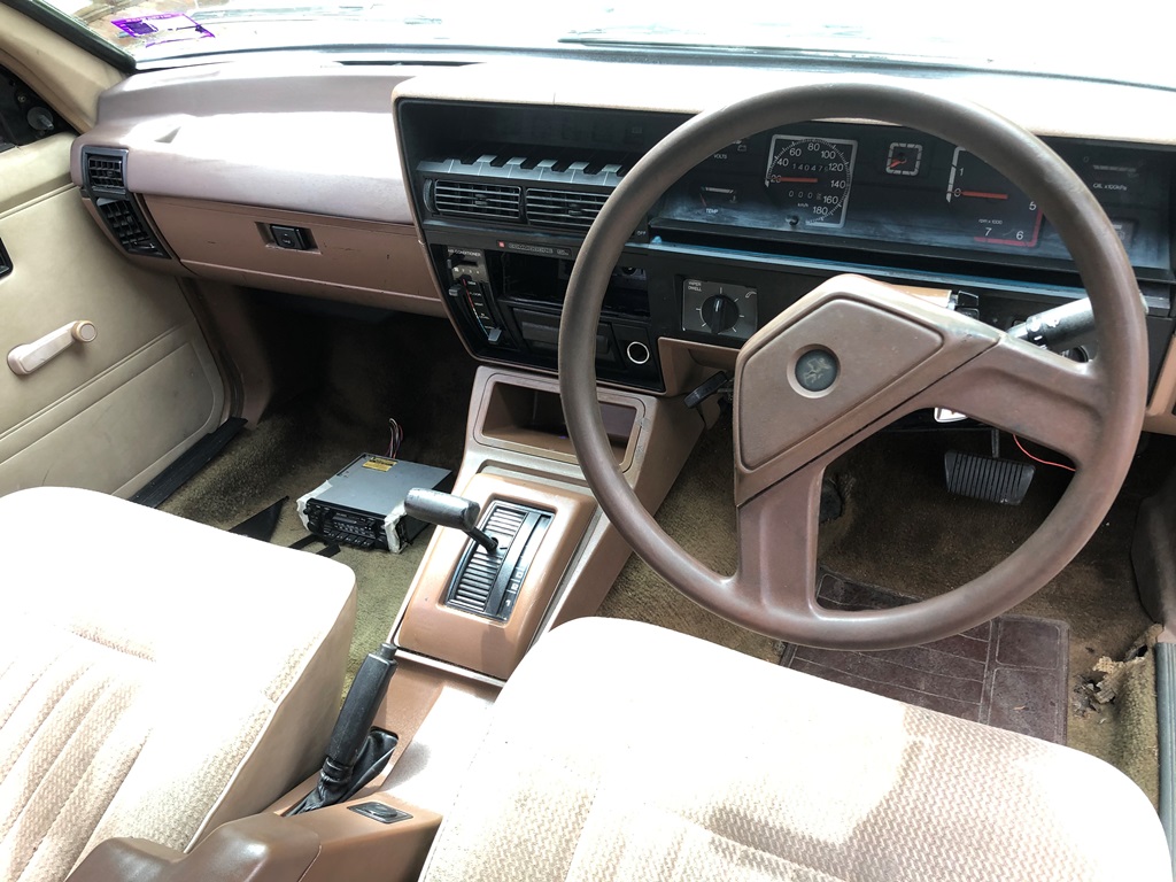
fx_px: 951
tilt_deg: -37.8
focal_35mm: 28
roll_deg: +3.7
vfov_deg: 49.7
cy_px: 441
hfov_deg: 63.4
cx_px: 588
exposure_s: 1/50
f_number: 1.8
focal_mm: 3.99
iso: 25
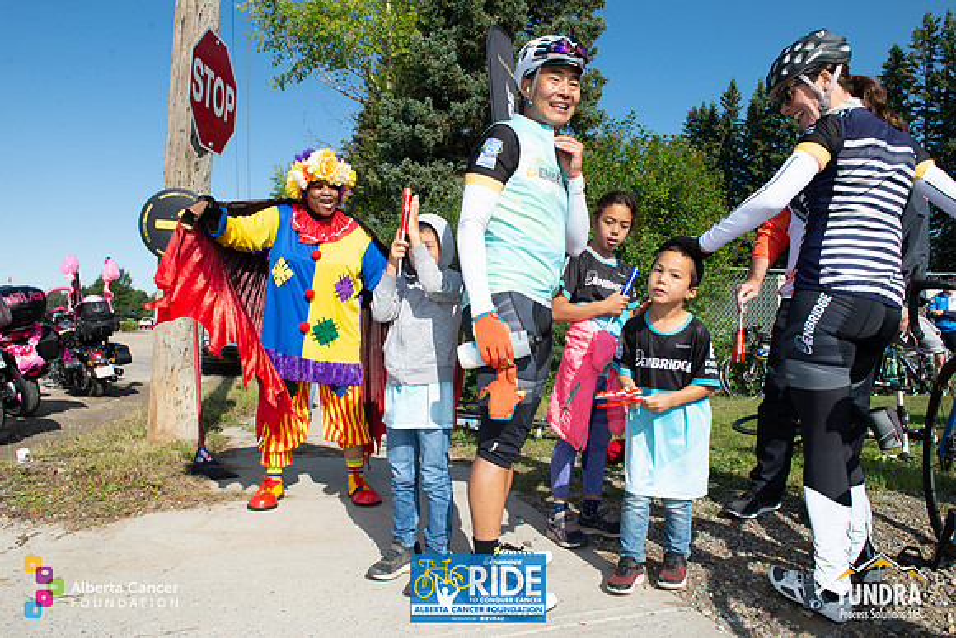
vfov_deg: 53.2
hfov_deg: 73.7
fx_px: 637
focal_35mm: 24
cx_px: 478
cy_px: 319
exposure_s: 1/400
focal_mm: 24
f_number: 10
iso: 250
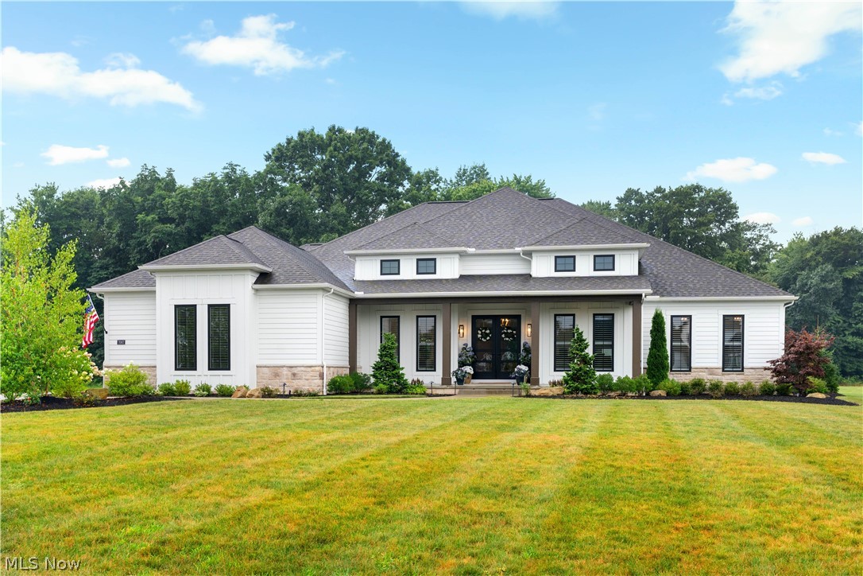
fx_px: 815
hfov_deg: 55.8
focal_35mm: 34
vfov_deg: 38.9
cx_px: 432
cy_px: 288
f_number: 8
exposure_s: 1/80
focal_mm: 34
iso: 400
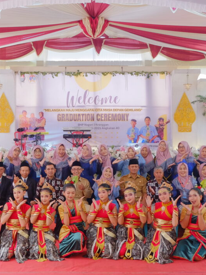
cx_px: 85
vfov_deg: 33.8
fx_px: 452
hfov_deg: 25.6
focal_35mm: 57
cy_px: 123
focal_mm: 23.2
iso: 2000
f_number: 5
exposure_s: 1/250
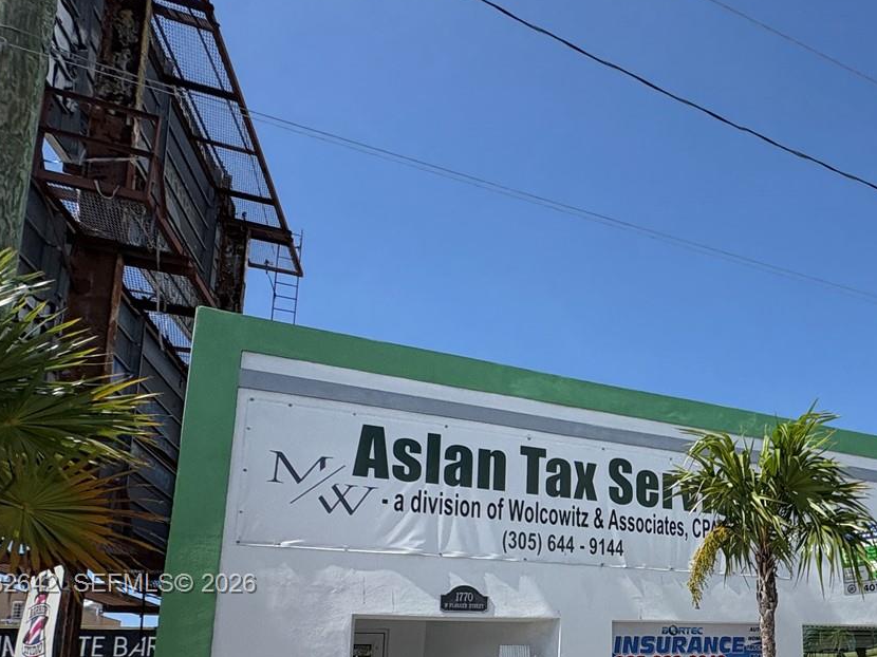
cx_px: 772
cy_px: 585
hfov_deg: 57.2
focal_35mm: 27
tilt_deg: +9.9
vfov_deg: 46.6
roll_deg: +2.4
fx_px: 684
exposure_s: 1/2146
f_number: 2.2
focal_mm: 2.22
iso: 50
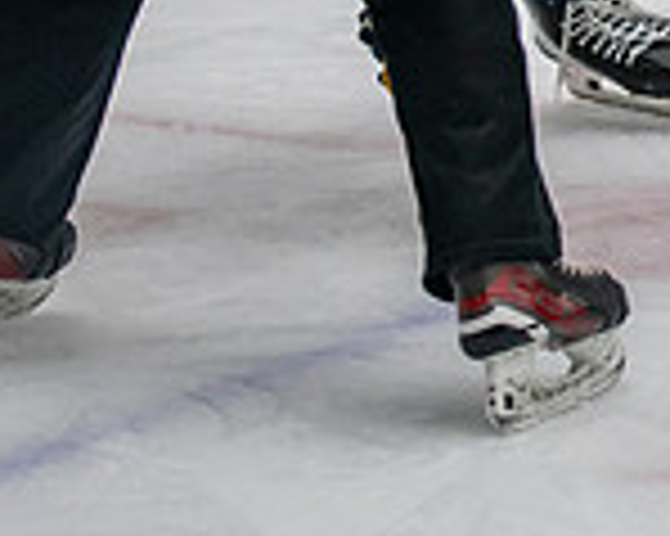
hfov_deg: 5.9
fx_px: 6460
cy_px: -390
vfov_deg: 4.7
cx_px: 928
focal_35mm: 326
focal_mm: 80
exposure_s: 1/640
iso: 2000
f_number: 3.2
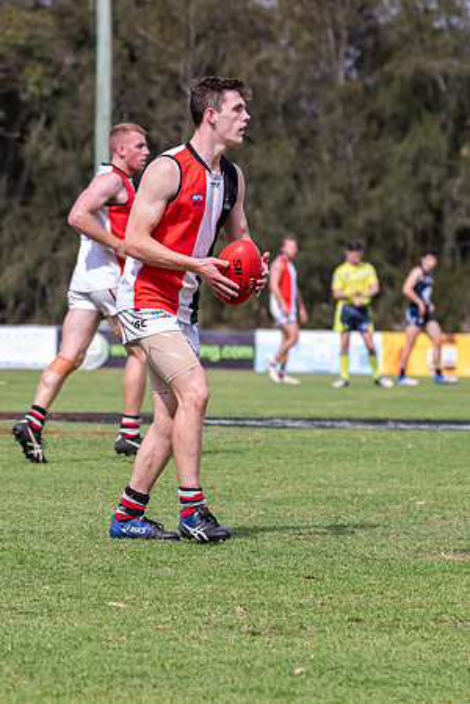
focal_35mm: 287
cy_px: 378
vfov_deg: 7.2
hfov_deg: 4.8
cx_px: 262
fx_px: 5627
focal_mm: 150
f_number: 6.3
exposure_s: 1/2000
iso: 800
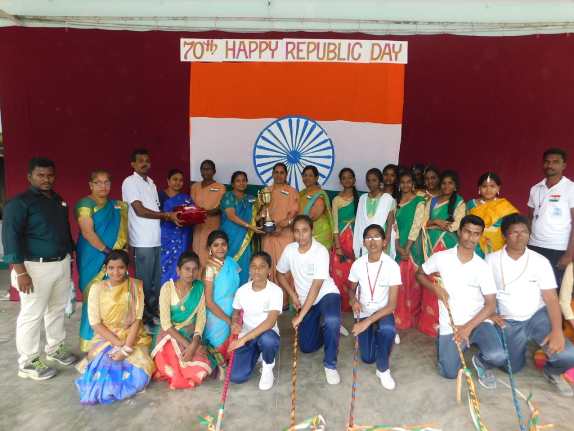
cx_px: 287
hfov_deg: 73.9
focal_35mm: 23
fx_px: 381
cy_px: 216
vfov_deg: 58.9
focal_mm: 4
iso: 125
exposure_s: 1/125
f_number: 3
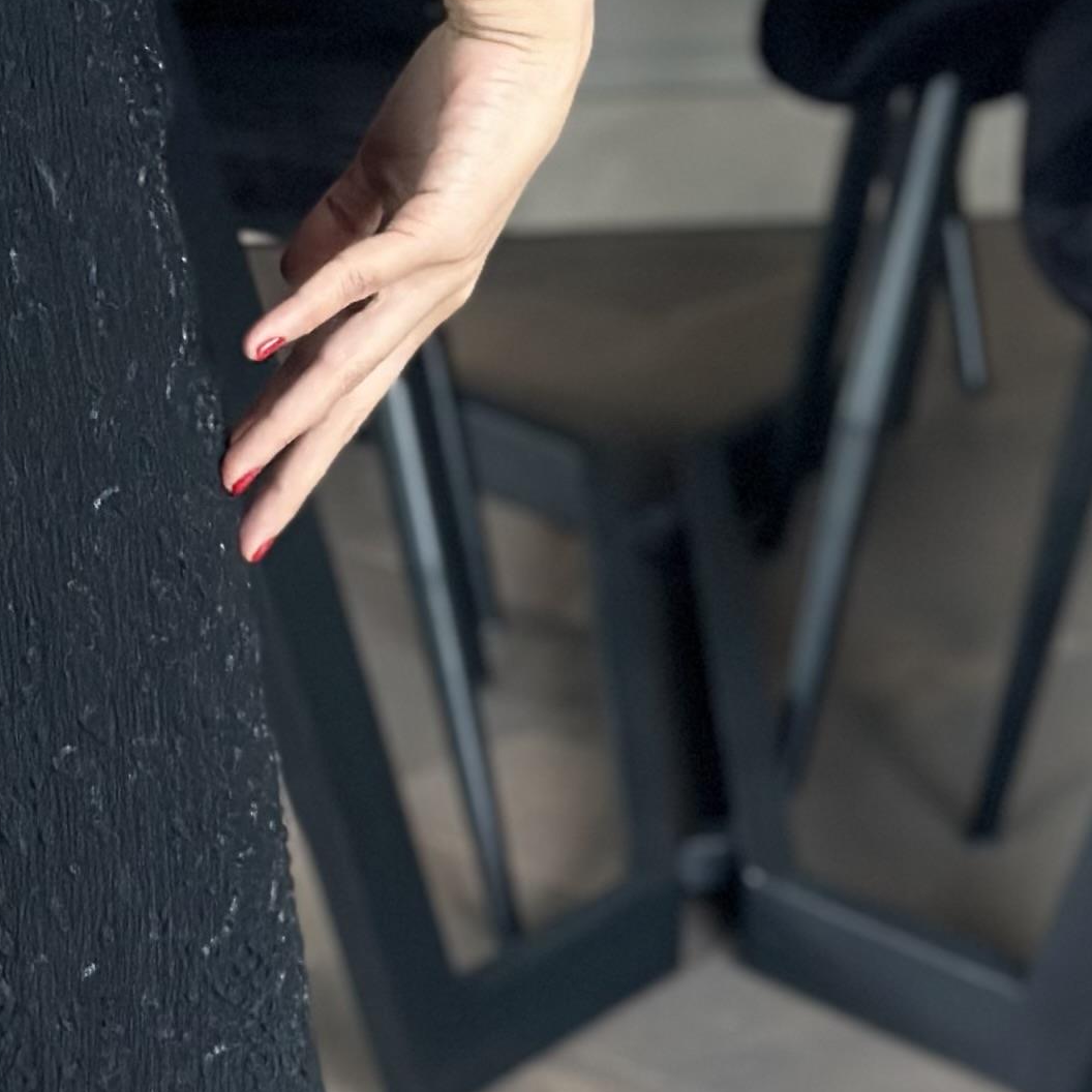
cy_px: 1114
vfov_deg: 10.7
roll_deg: +2.5
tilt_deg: -31.4
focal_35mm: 162
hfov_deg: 10.7
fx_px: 5782
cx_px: -57
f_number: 1.78
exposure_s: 1/60
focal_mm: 6.86
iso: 320
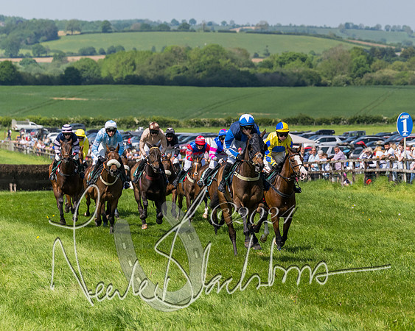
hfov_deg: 9.4
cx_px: 325
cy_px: 151
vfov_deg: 7.5
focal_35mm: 206
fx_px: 2524
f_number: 4
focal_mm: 100
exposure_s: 1/5000
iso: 400
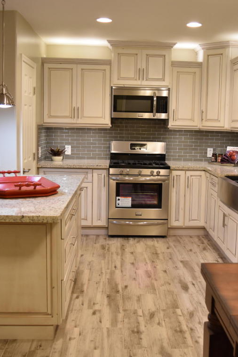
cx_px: 154
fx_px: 407
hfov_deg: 32.4
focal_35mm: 41
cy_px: 179
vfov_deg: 47.4
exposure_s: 1/60
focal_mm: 18
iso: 1000
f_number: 4
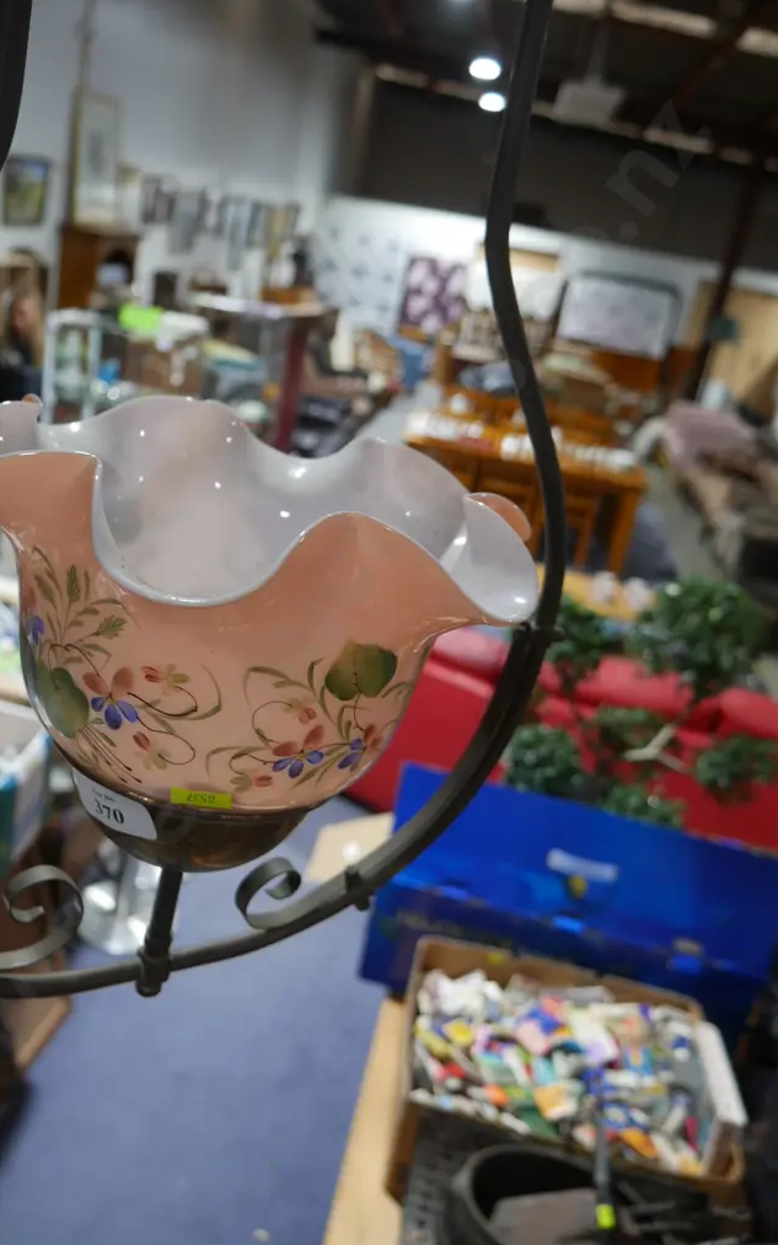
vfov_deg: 62.9
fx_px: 1018
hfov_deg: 41.6
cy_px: 618
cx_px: 312
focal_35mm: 30
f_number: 3.5
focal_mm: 14
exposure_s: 1/60
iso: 320
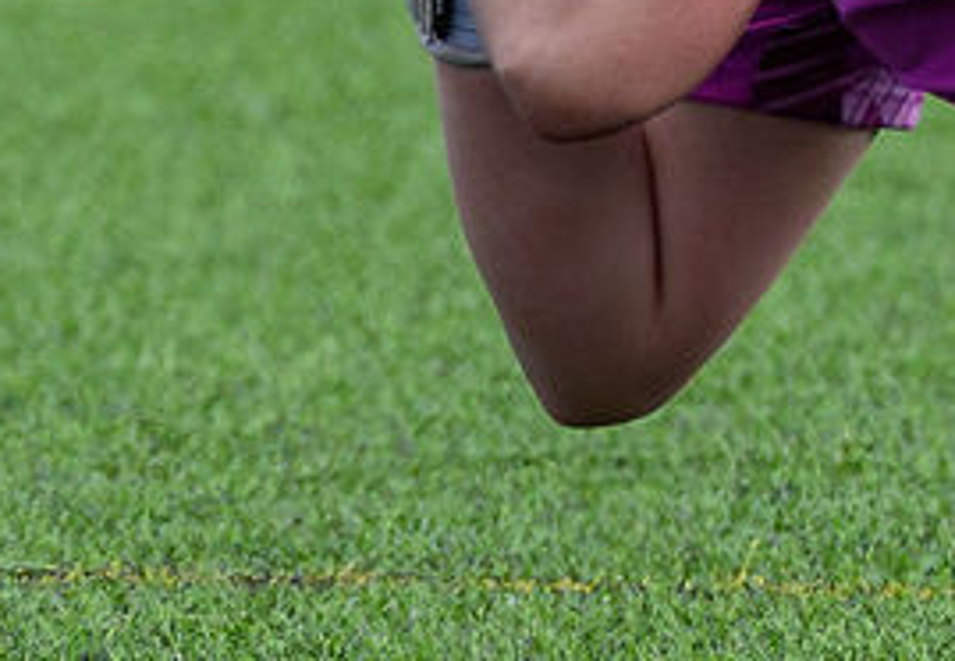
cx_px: 1484
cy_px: -1430
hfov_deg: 0.7
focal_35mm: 2742
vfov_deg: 0.5
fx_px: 73576
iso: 1250
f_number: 5
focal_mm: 240
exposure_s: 1/2500
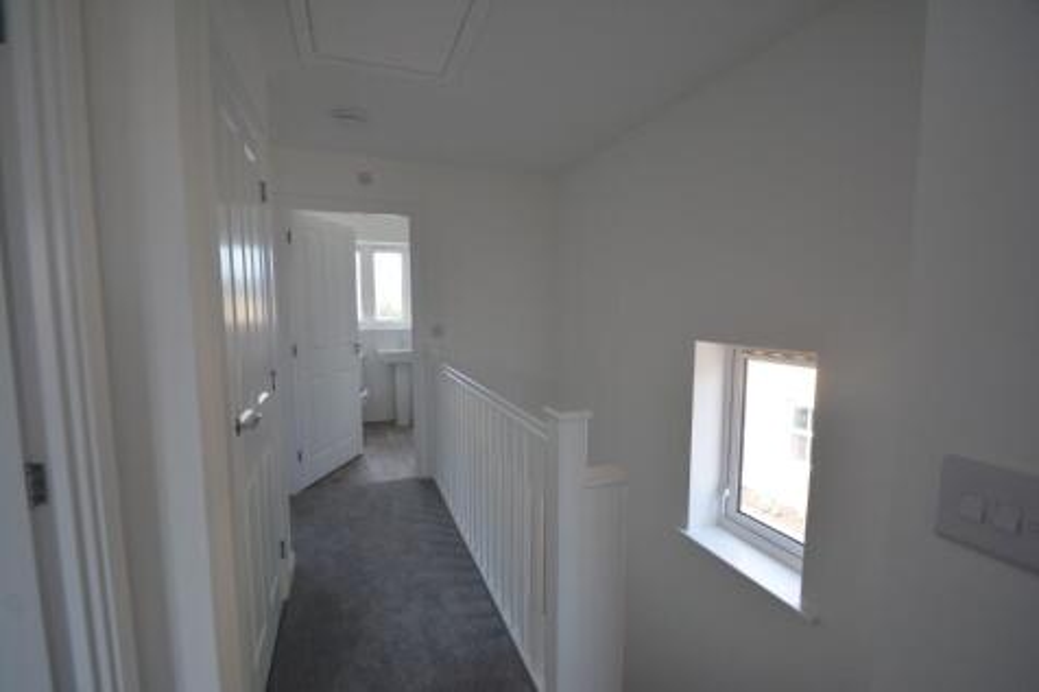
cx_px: 520
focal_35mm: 15
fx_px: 433
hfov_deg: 100.4
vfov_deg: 77.3
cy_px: 346
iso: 320
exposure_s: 1/125
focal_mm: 10
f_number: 5.6
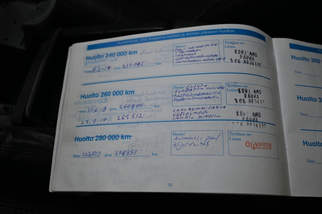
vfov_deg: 40.8
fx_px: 288
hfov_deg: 58.3
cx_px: 161
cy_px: 107
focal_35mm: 32
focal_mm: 21.5
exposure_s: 1/30
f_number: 4
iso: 1600
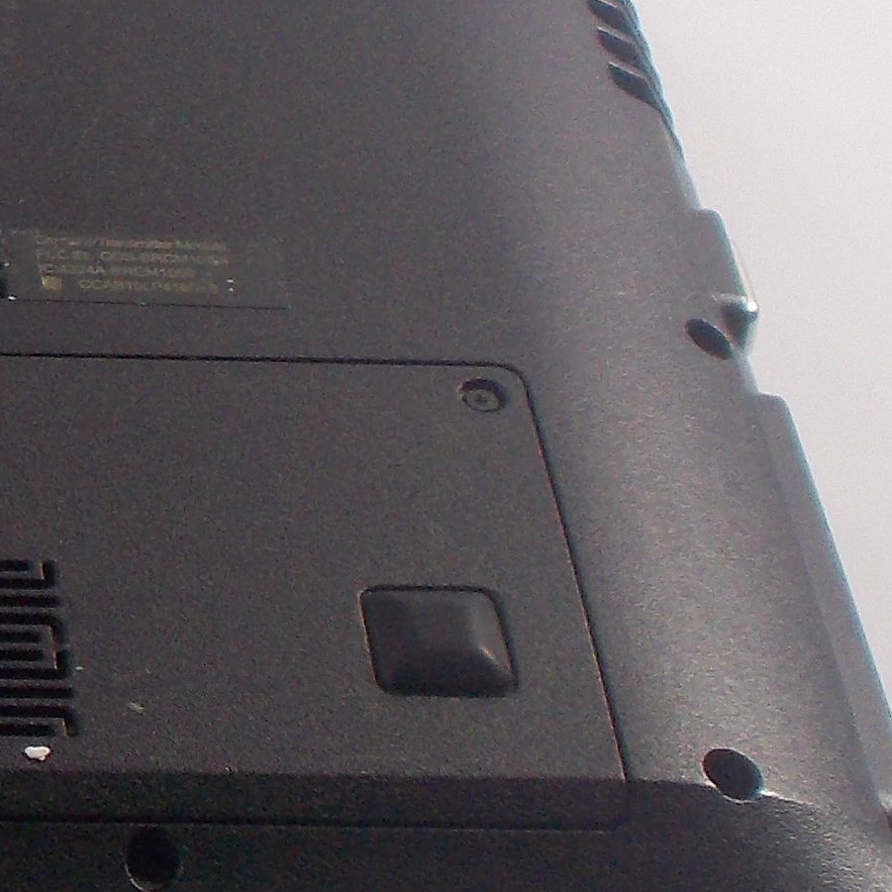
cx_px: -877
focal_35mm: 161
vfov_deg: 10.8
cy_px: 189
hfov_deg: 10.1
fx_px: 4694
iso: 100
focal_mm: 6.4
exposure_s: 1/30
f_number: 4.2
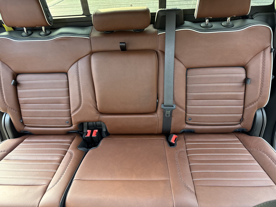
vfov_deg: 56.8
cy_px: 104
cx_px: 138
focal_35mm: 24
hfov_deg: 71.6
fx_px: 191
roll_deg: +4.2
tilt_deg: -37.2
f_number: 1.78
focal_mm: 6.76
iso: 125
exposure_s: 1/50
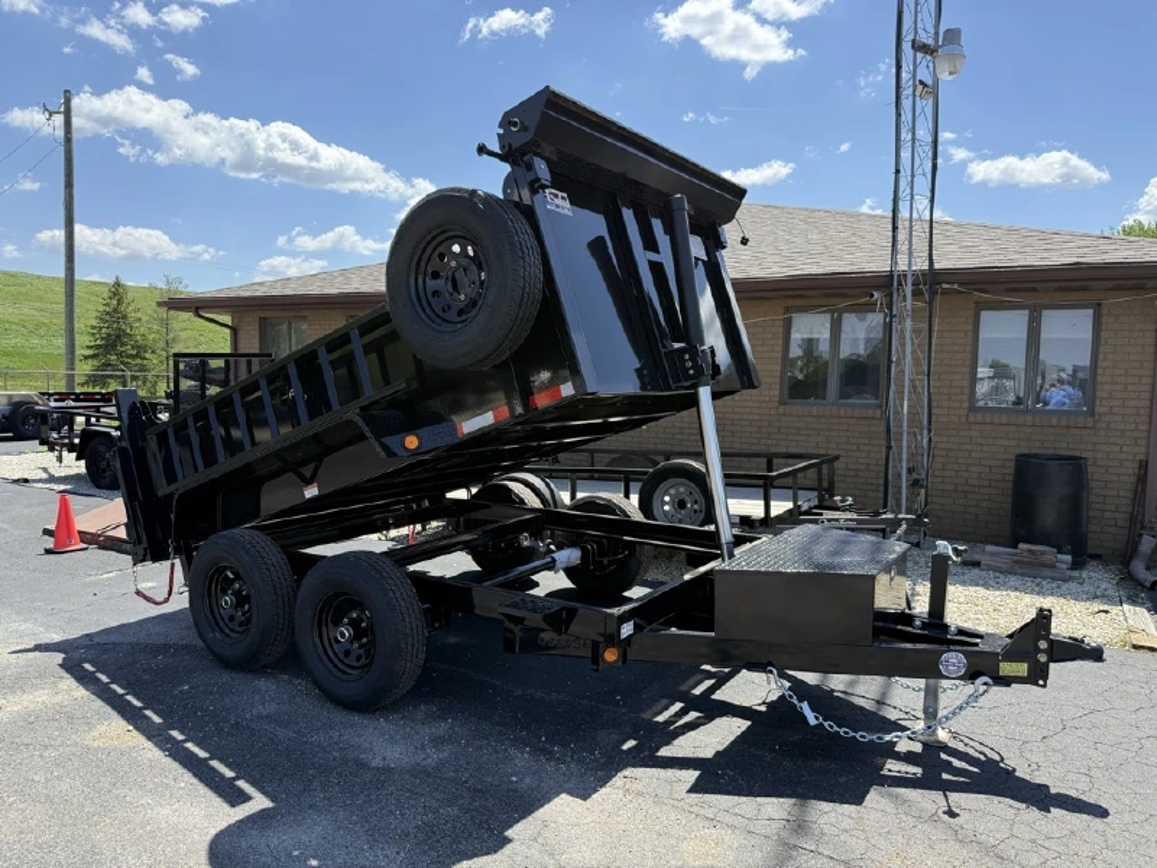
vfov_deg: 56.8
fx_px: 802
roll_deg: -1.6
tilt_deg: -4.0
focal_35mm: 24
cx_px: 578
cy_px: 434
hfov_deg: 71.6
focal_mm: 6.76
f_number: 1.78
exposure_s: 1/3021
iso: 100
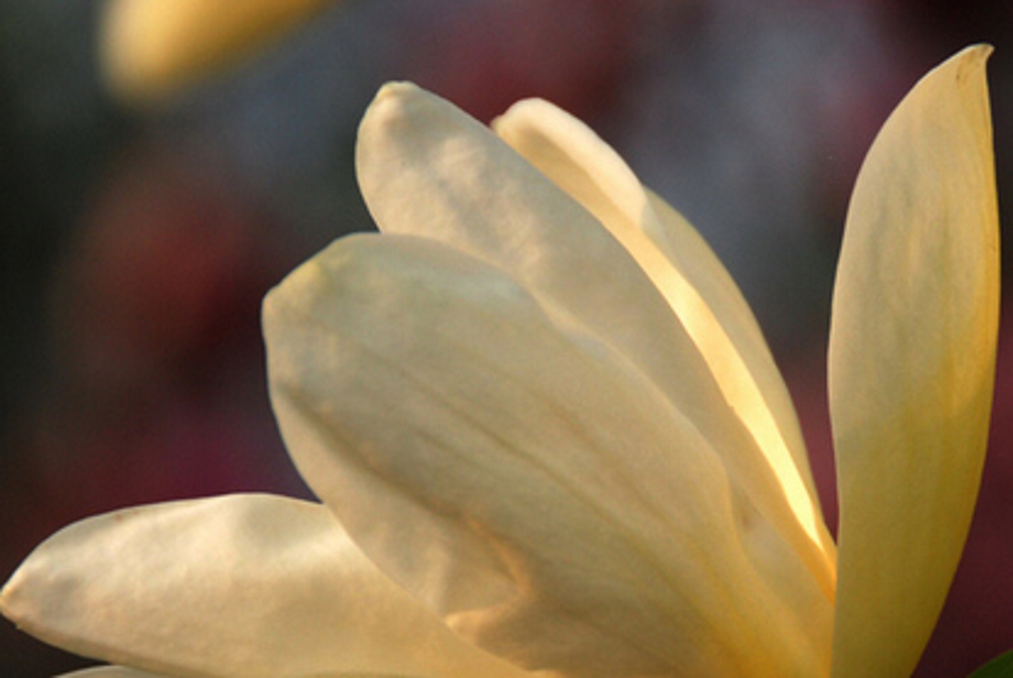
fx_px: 16337
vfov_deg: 2.4
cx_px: 705
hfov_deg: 3.6
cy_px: 628
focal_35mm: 580
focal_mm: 200
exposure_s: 1/640
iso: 250
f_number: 5.6
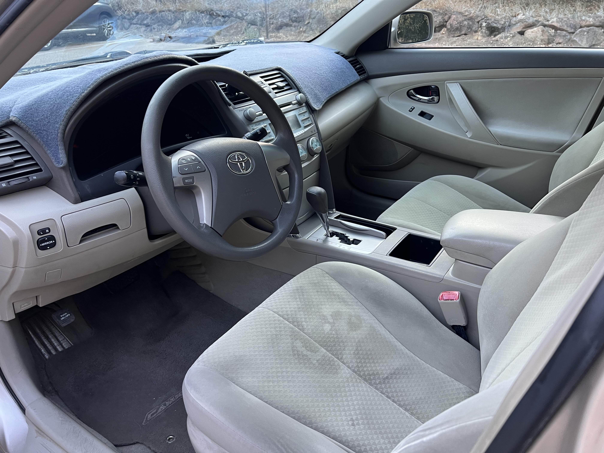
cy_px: 226
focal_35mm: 26
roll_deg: +0.7
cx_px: 302
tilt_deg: -25.2
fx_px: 454
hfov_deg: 67.3
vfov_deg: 53.1
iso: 125
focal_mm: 5.7
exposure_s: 1/83
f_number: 1.5
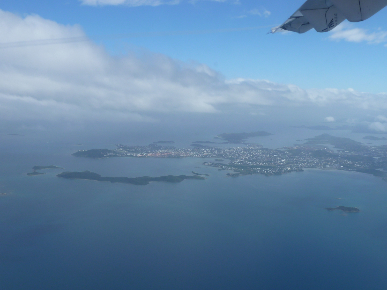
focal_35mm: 37
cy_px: 145
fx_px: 414
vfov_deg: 38.7
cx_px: 194
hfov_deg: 50.1
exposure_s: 1/500
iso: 80
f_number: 5
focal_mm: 6.1
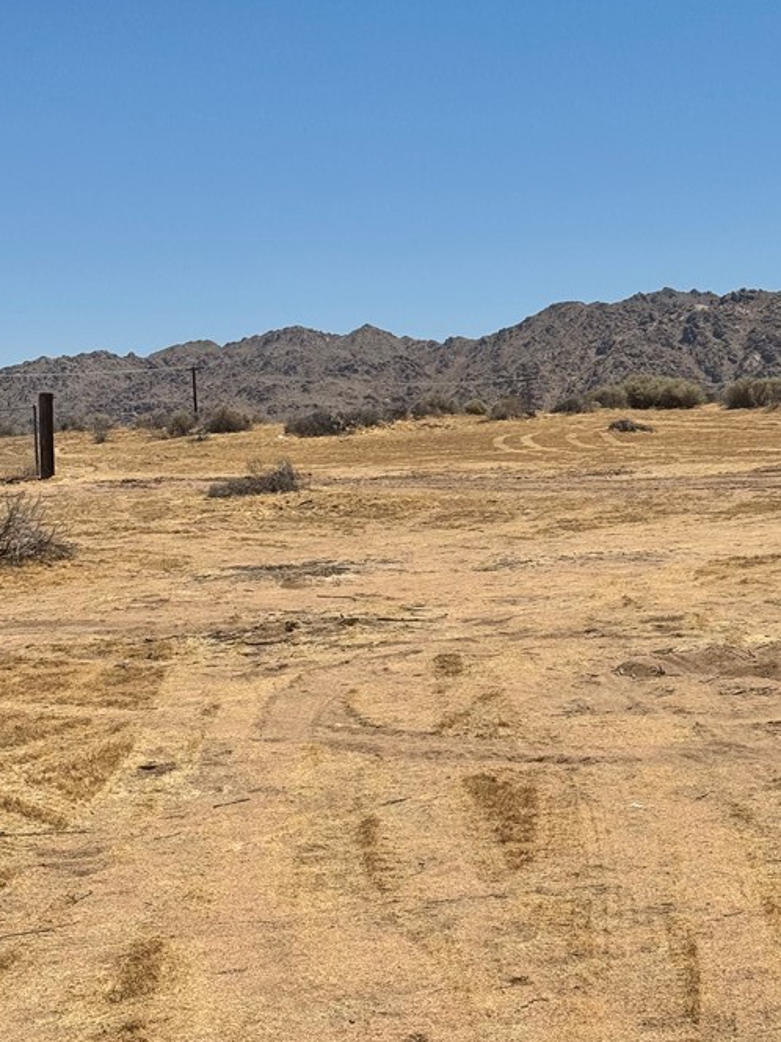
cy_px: 516
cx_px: 530
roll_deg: +2.0
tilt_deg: -1.6
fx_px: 2226
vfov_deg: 26.3
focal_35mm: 74
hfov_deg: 19.8
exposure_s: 1/10526
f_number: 1.78
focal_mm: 6.76
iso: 64
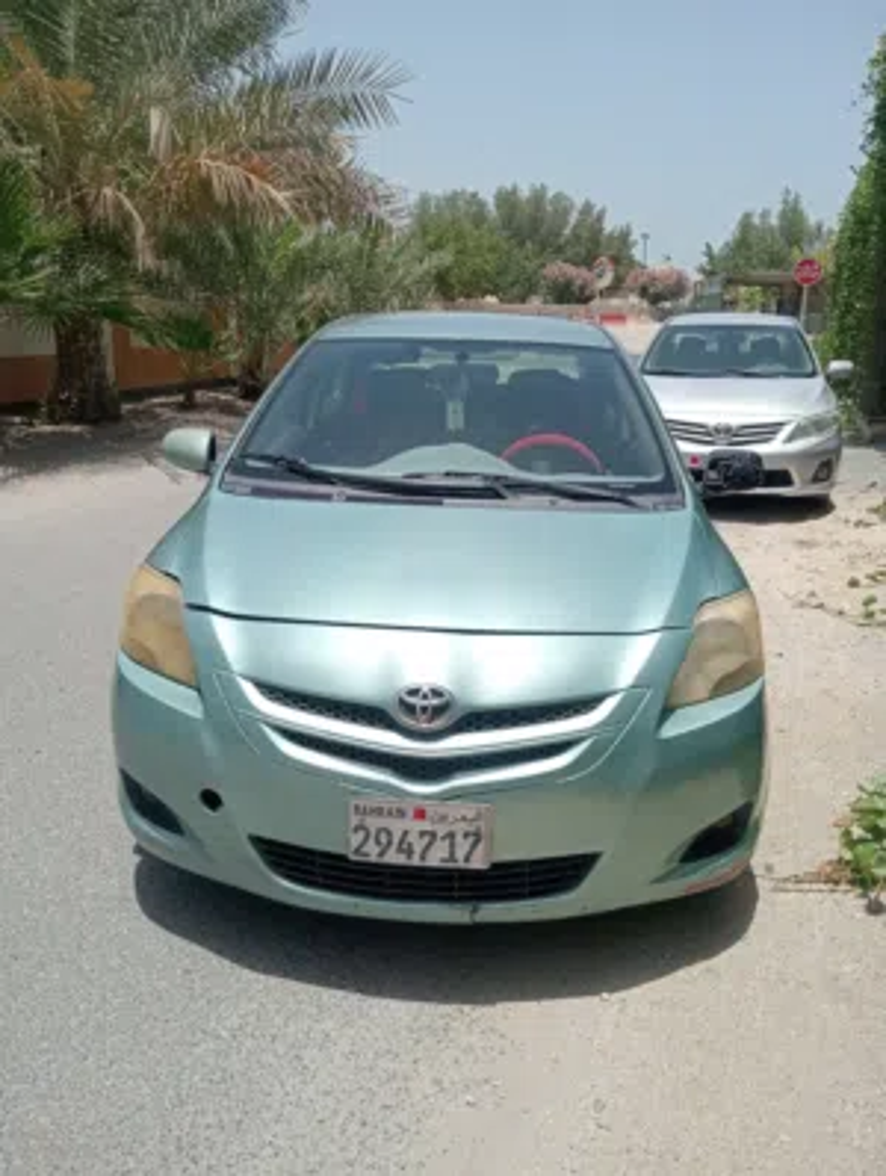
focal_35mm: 28
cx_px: 443
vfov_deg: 63.4
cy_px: 588
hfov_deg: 49.9
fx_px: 952
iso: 101
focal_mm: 3.98
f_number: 1.8
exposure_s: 1/1634
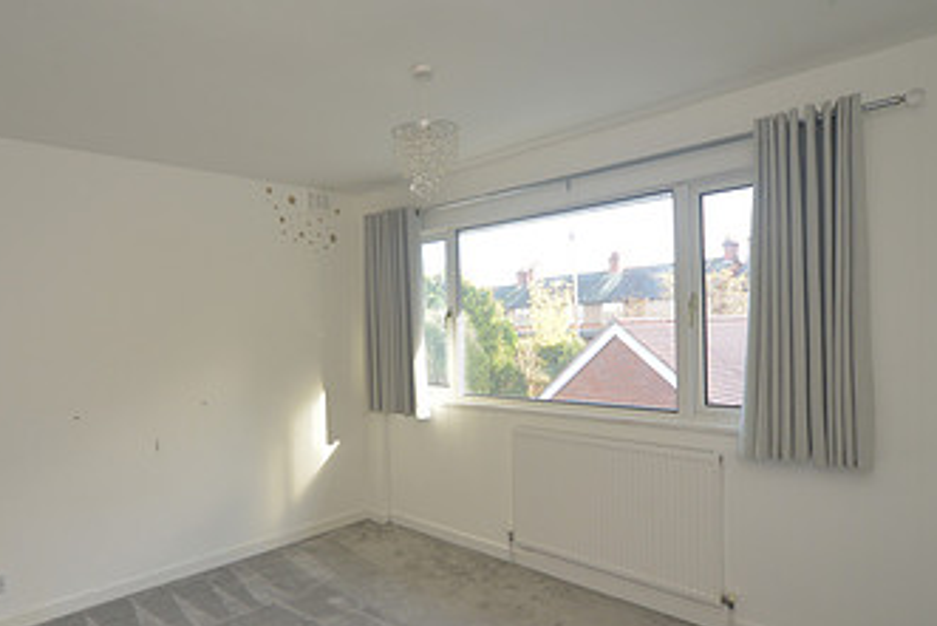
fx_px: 547
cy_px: 341
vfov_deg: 59.4
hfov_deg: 80.1
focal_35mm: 21
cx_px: 368
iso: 1000
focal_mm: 12
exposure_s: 1/200
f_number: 5.6
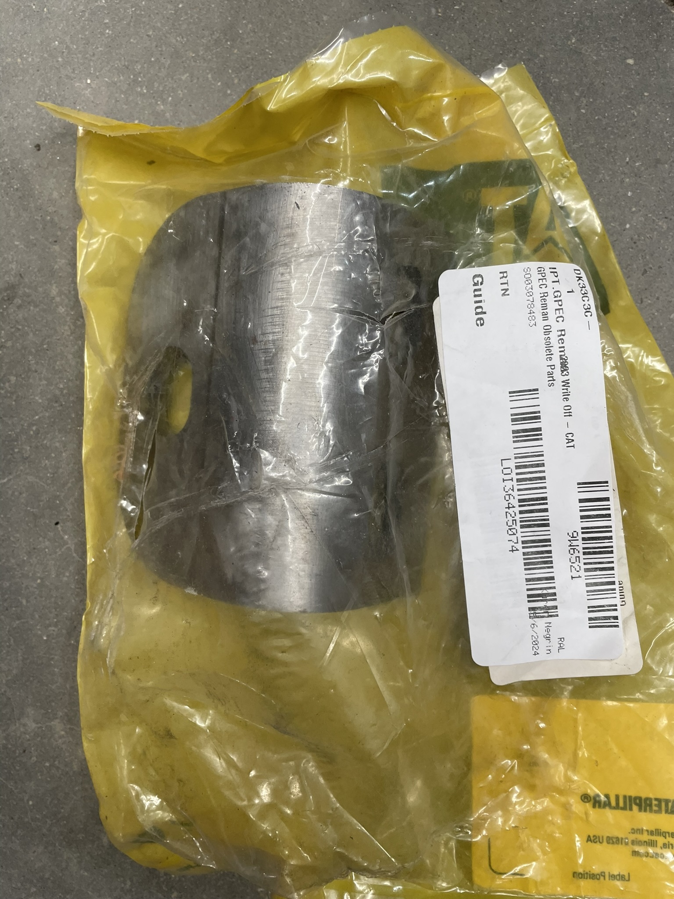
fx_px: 675
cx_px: 337
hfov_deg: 53.1
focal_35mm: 26
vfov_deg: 67.3
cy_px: 450
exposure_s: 1/120
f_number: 1.6
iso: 100
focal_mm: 4.2
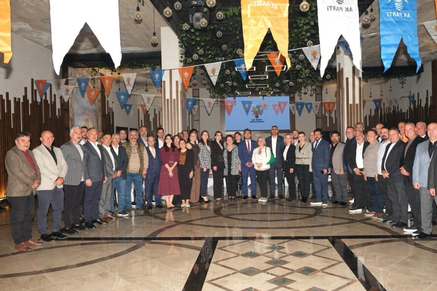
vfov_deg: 43.6
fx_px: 364
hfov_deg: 61.9
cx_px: 233
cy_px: 142
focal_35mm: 30
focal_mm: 17.6
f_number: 3.6
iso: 800
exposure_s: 1/250
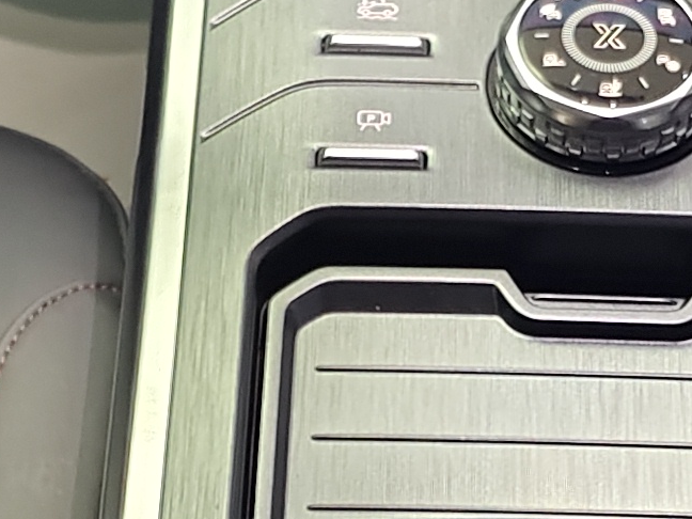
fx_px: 3019
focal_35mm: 151
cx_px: 575
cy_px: 520
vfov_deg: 9.8
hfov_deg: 13.0
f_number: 1.88
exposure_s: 1/25
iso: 2256
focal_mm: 5.56
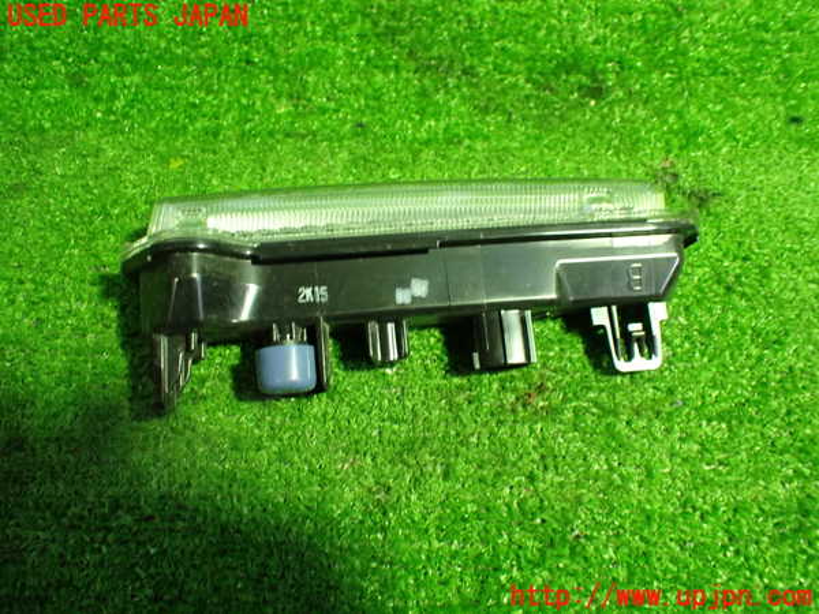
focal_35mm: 30
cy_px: 307
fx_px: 710
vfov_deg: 46.8
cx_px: 410
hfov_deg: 60.0
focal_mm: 5.4
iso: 800
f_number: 2.3
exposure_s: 1/60
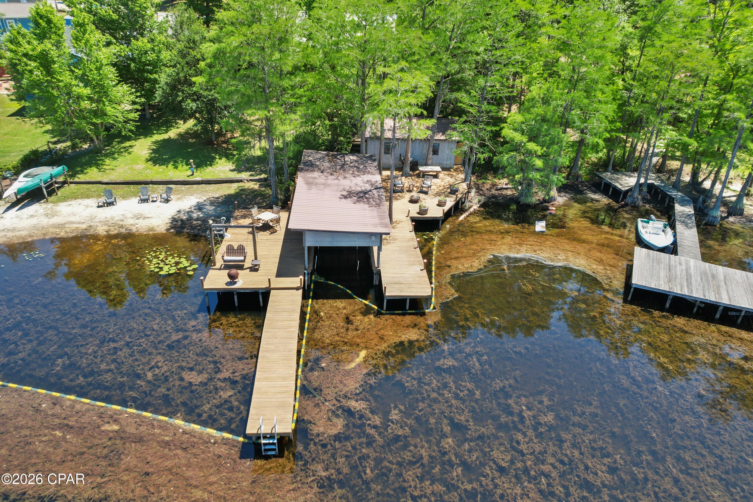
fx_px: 460
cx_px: 376
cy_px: 251
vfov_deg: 57.2
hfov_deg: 78.6
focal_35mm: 22
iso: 110
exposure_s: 1/320
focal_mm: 8.38
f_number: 2.8
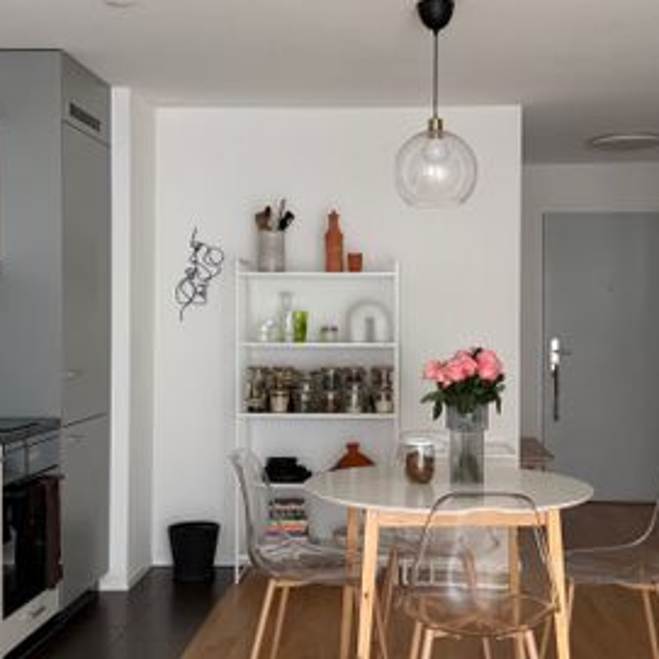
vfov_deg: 36.1
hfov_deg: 36.0
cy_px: 314
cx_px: 370
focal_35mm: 47
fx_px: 1012
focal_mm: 6.76
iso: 80
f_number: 1.78
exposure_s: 1/121
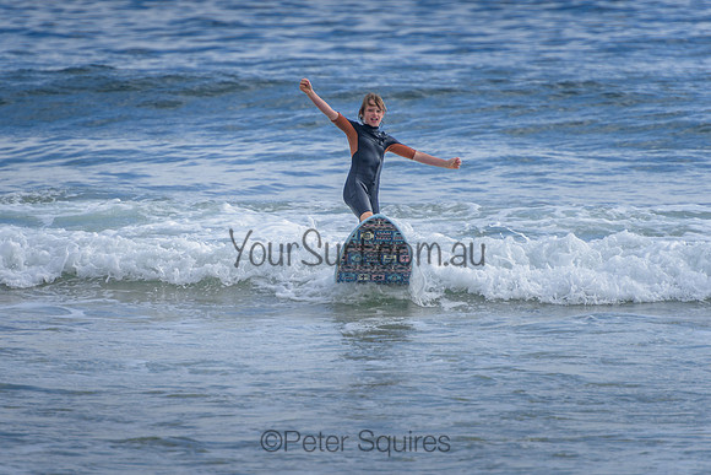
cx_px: 275
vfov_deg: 2.8
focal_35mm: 490
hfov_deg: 4.2
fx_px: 9686
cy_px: 235
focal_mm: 400
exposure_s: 1/1600
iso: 160
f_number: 5.6
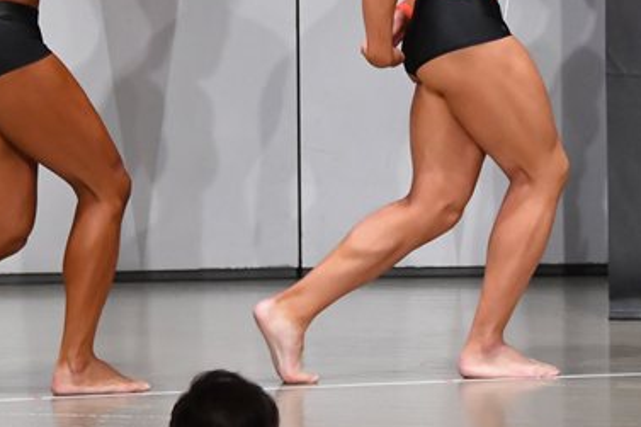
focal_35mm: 446
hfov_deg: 4.6
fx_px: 7937
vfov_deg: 3.1
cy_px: 9
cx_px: 344
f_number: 5.6
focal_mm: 145
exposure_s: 1/400
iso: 6400
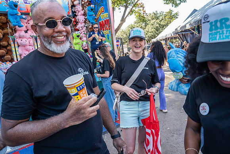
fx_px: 153
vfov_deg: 53.2
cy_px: 77
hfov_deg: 73.7
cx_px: 115
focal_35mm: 24
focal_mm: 24
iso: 640
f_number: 5.6
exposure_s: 1/200
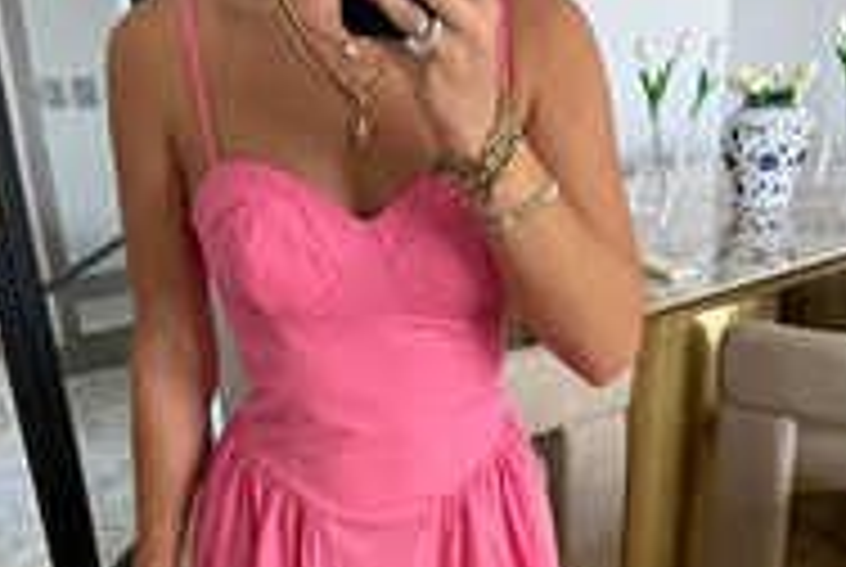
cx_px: 369
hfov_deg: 37.4
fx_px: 1247
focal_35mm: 53
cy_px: 747
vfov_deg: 22.7
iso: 250
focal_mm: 6.76
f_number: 1.78
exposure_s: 1/60
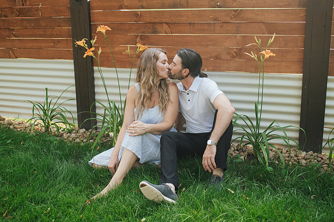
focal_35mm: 39
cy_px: 102
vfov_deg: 34.0
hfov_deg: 49.4
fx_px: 363
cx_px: 160
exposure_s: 1/320
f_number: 2.8
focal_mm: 35
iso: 500
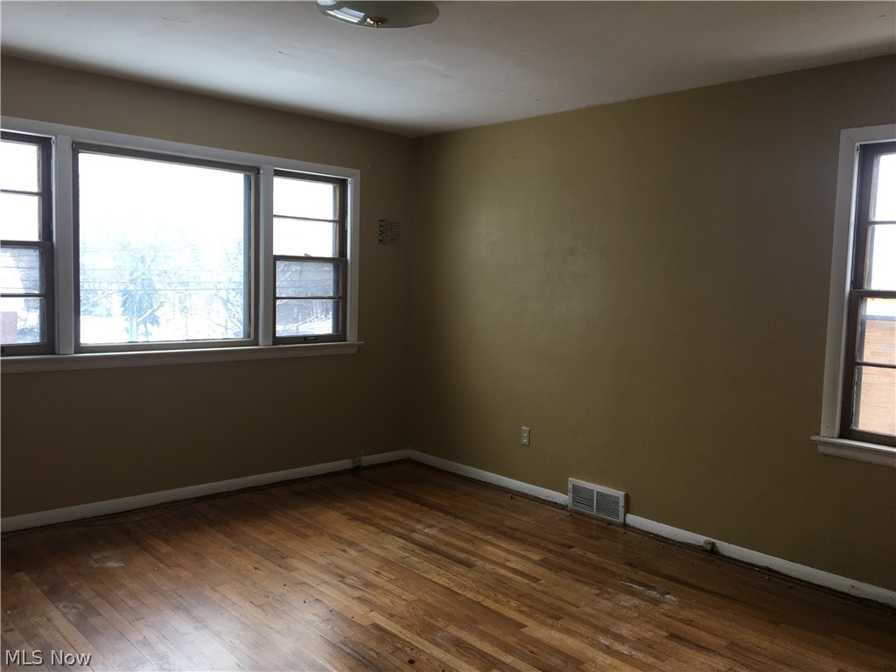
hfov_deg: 61.7
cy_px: 336
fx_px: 751
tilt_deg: -4.1
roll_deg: -2.1
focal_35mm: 29
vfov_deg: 48.2
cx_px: 448
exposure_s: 1/100
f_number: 2.2
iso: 32
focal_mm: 4.15
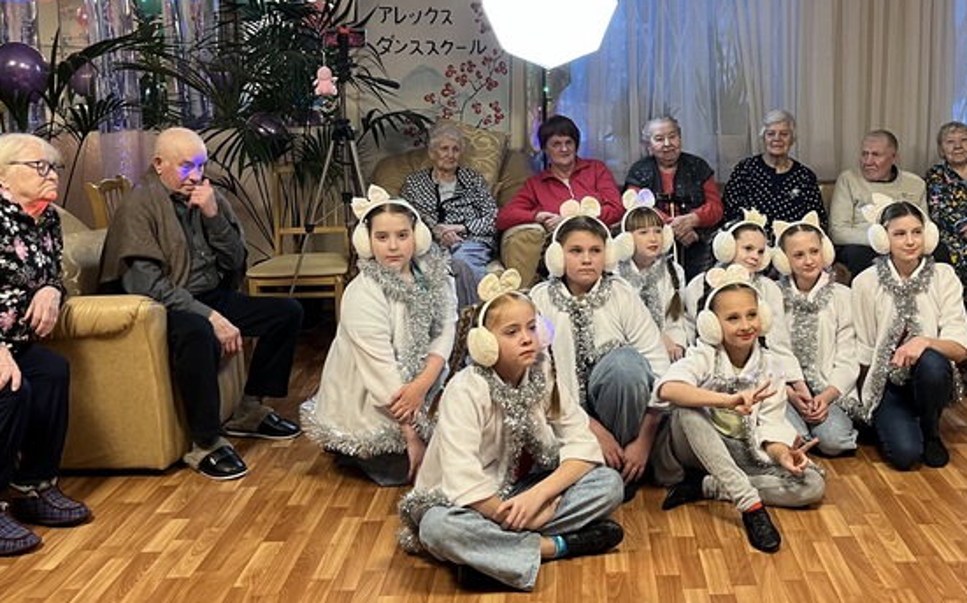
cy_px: 196
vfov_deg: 31.7
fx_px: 1054
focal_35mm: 40
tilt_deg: -6.5
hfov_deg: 48.9
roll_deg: +1.1
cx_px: 597
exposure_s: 1/50
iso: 160
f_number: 1.6
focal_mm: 5.1
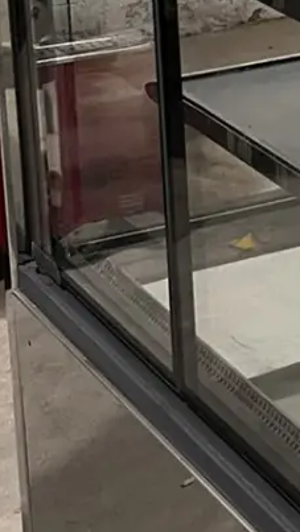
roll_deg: -1.2
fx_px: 1907
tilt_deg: -13.2
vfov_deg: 15.5
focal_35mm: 135
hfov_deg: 8.4
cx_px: 644
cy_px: -55
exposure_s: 1/50
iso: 200
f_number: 1.6
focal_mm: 5.1
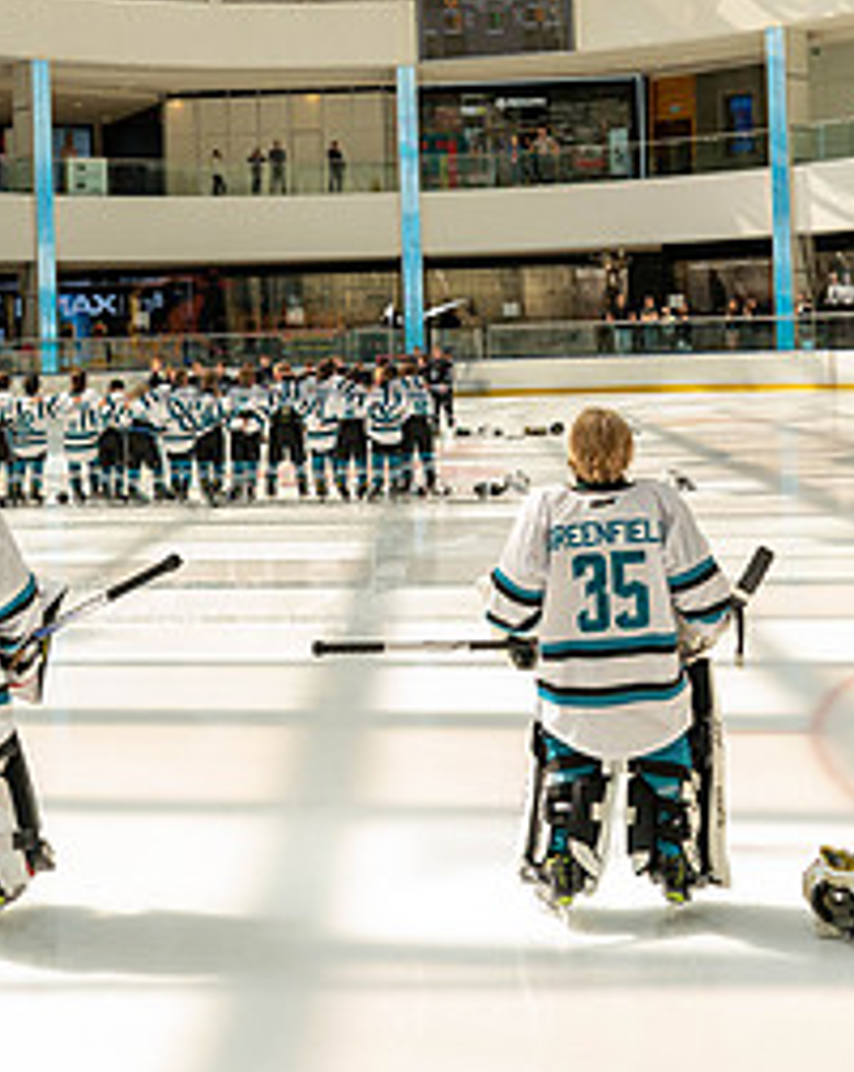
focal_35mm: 59
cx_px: 312
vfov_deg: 31.7
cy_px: 333
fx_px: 1869
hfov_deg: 25.7
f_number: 5
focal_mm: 35
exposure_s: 1/1250
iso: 1600
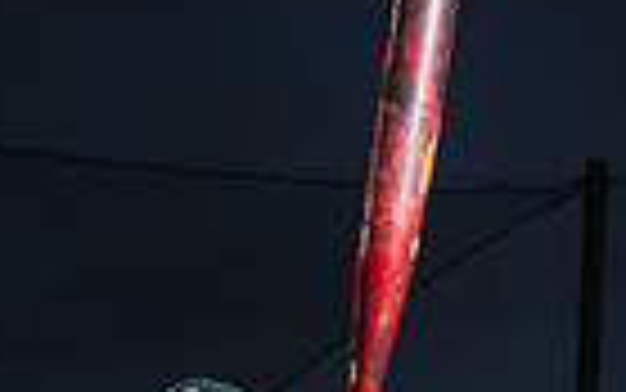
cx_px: 248
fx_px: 2372
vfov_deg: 8.6
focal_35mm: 139
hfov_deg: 15.0
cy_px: 955
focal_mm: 42
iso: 200
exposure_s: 1/250
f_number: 5.6
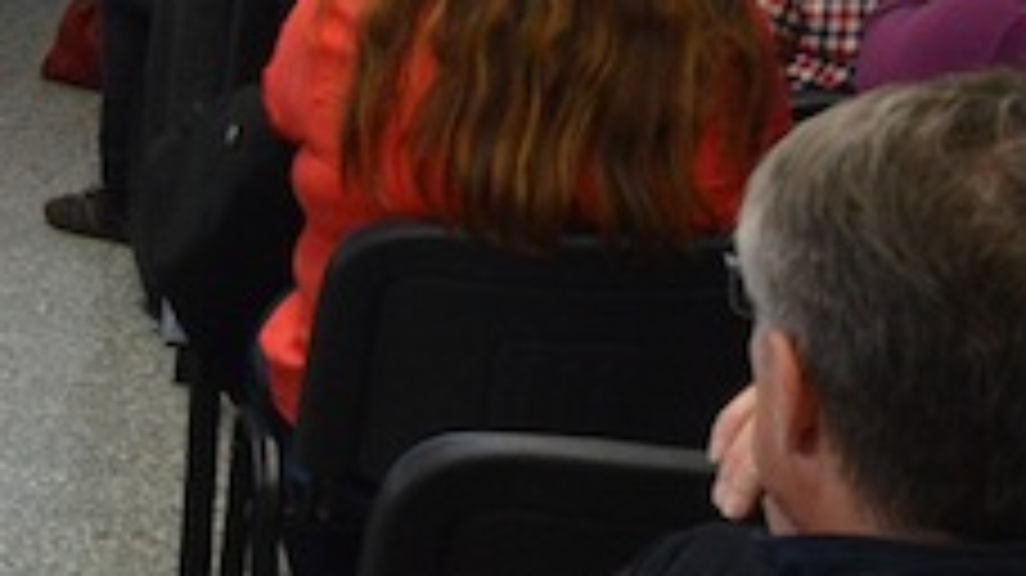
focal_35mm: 110
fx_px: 2991
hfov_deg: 16.8
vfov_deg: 10.8
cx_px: -711
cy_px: -128
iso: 1600
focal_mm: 16
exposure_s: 1/30
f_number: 8
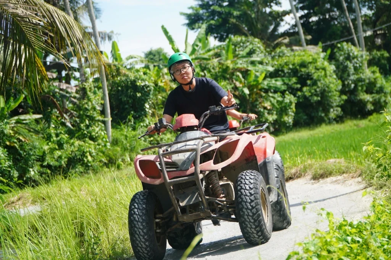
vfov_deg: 14.7
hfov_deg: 21.9
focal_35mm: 93
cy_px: 130
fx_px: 1010
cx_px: 196
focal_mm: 62
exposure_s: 1/500
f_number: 4
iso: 125
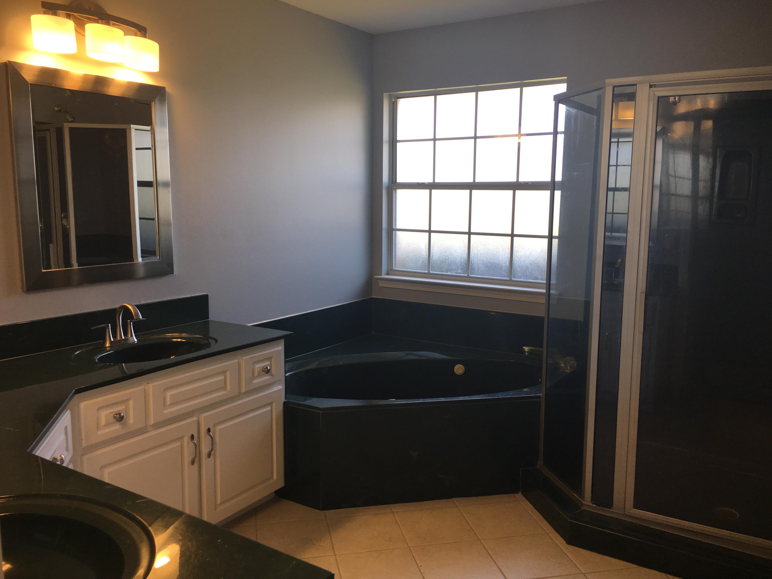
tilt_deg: -7.9
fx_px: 647
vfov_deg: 48.2
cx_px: 386
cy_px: 290
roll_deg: -0.3
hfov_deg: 61.7
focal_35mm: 29
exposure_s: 1/60
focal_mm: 4.15
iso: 25
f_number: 2.2
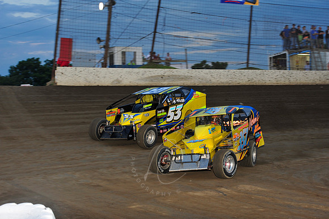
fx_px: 840
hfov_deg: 22.2
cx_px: 164
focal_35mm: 92
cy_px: 110
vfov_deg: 14.8
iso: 640
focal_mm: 92
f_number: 6.3
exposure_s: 1/320
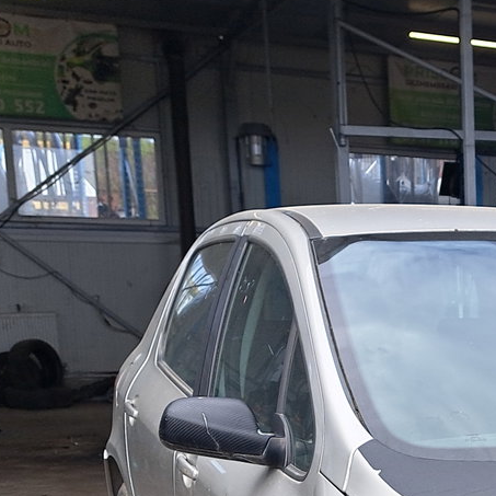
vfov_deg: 21.9
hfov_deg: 21.1
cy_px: 535
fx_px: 1216
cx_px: 632
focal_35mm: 75
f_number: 1.8
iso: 50
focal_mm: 5.23
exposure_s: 1/516
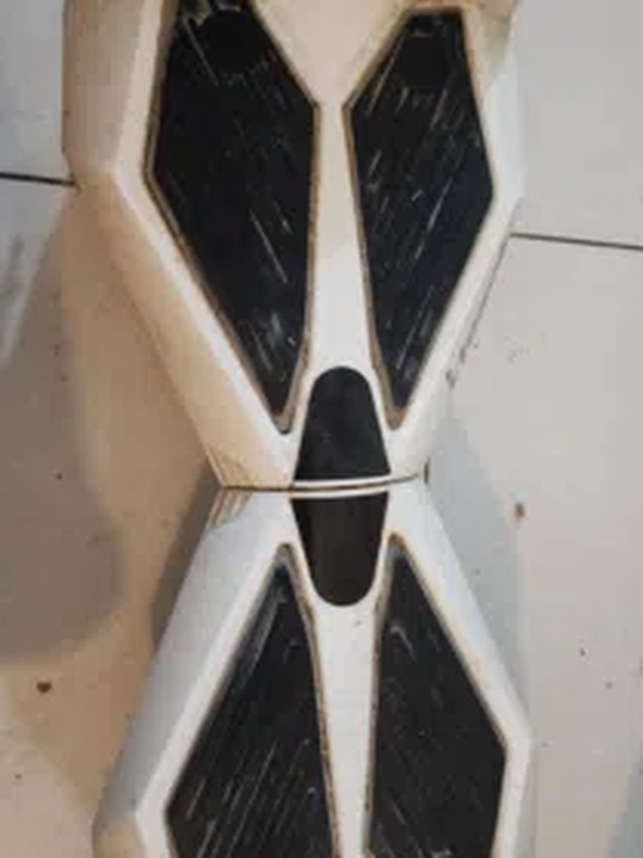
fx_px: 818
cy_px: 418
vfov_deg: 55.4
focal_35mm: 33
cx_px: 400
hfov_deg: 42.6
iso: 640
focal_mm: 6.4
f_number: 1.8
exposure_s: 1/33.3
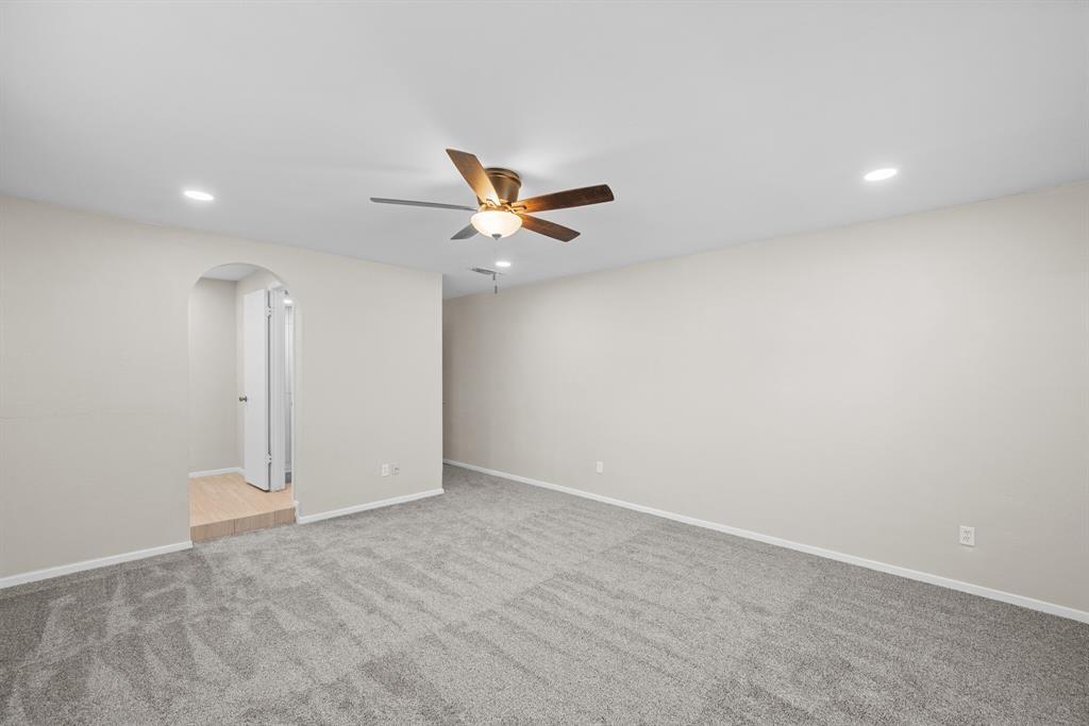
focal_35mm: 15
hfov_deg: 100.4
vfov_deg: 77.3
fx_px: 454
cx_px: 544
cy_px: 363
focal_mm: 15
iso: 1250
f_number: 8
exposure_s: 1/15
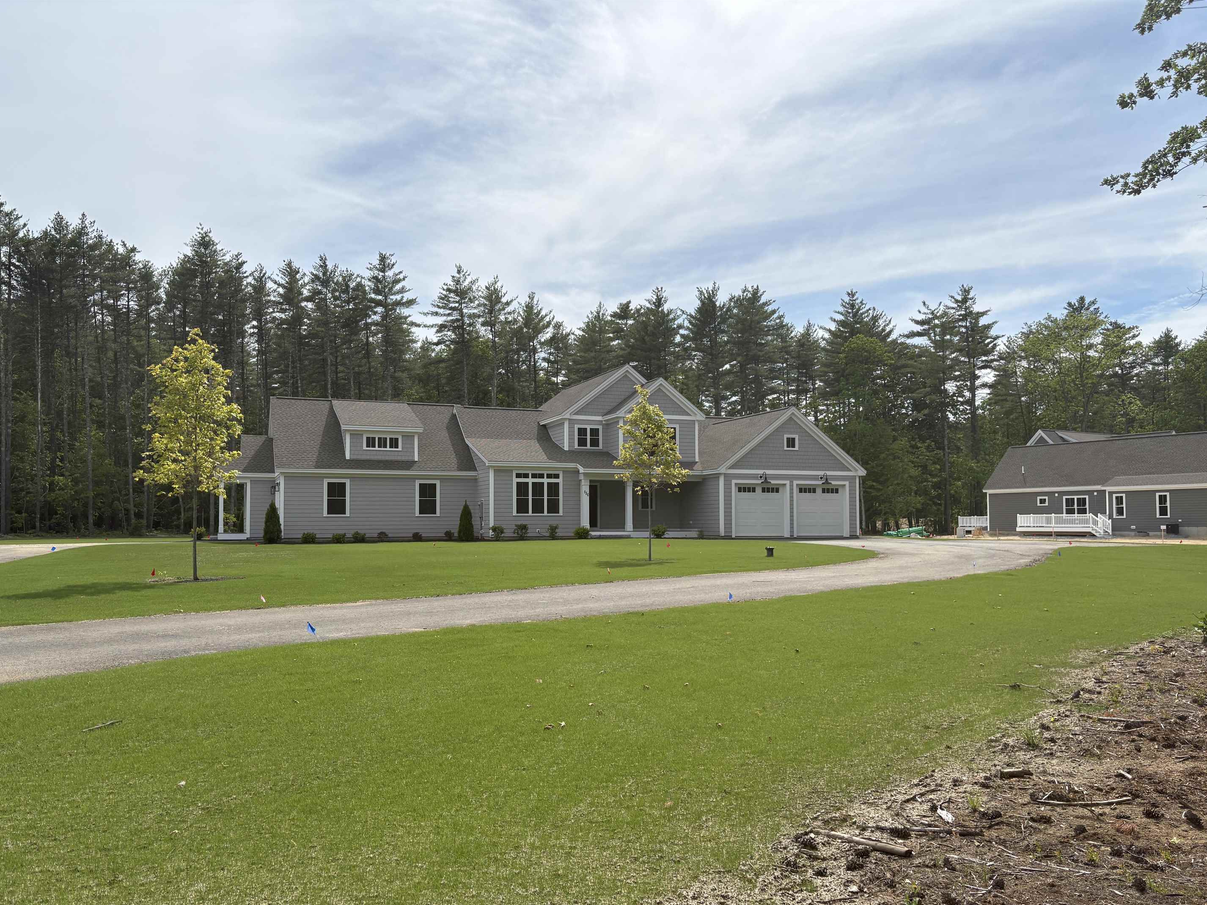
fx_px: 976
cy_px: 486
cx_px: 589
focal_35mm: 28
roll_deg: +0.2
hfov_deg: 63.4
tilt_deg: +2.6
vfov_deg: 49.7
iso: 50
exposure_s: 1/5348
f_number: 1.6
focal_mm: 5.96
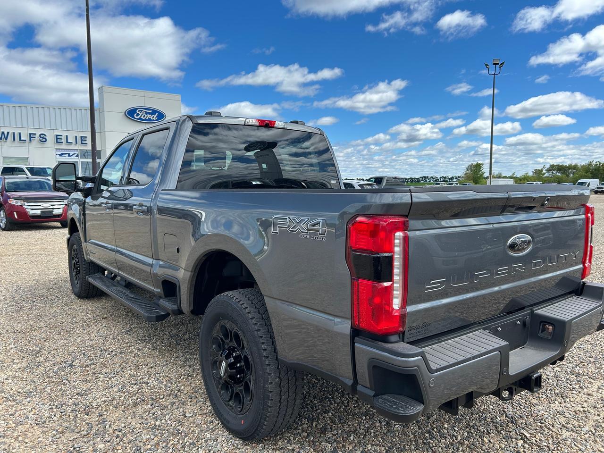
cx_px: 302
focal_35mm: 26
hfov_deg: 67.3
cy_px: 226
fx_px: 454
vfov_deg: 53.1
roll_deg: -0.7
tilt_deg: -5.5
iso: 50
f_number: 1.5
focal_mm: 5.7
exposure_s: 1/3077
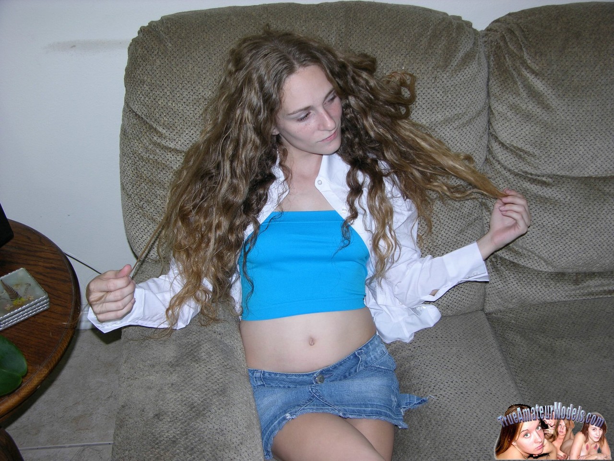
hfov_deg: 41.2
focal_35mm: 46
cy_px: 230
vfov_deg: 31.5
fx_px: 816
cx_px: 307
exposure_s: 1/60.1
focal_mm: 11.6
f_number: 3
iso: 50
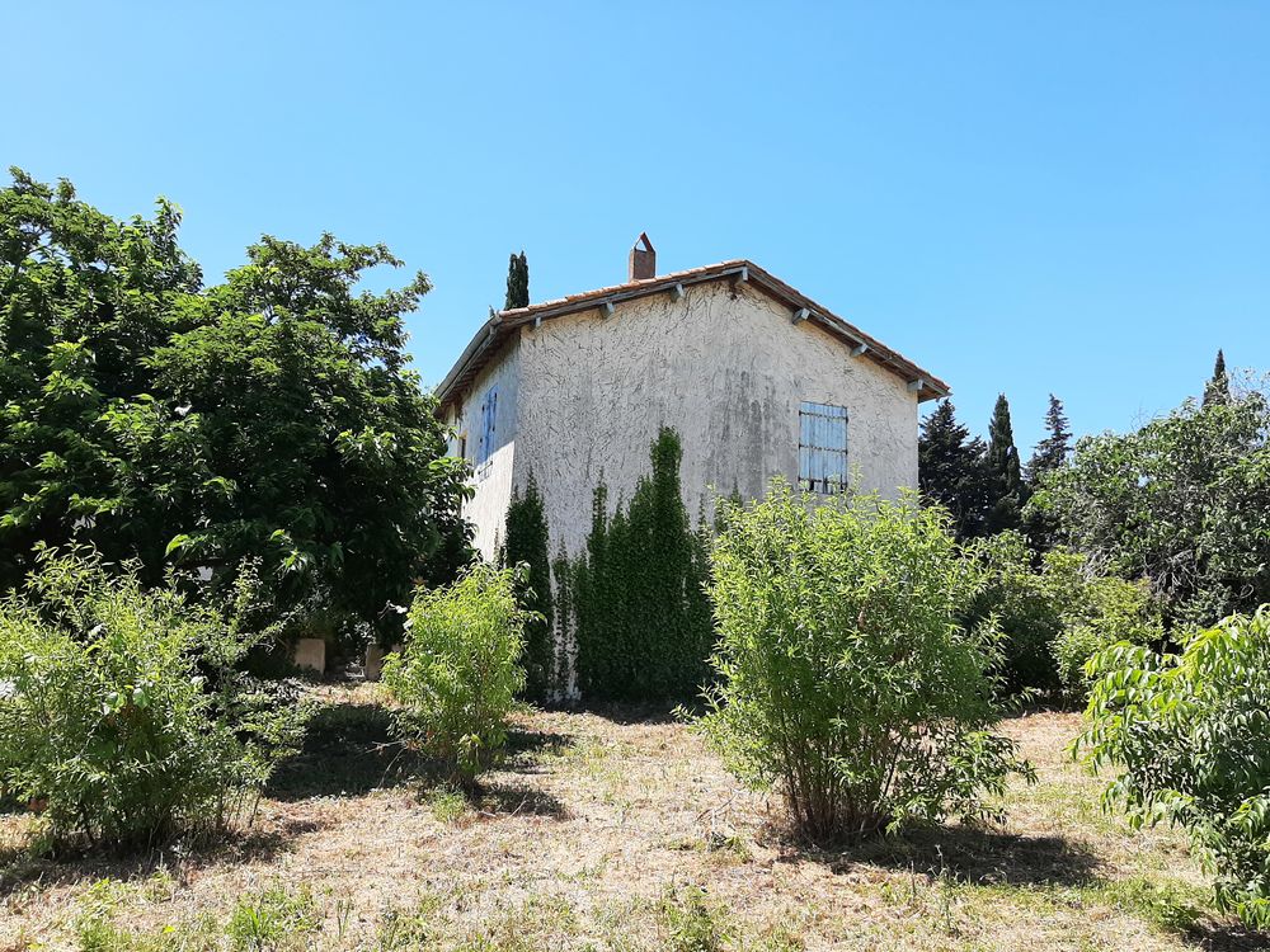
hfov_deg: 67.3
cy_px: 476
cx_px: 635
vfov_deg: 53.1
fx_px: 954
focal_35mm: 26
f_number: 1.7
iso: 40
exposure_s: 1/1435
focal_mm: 3.93
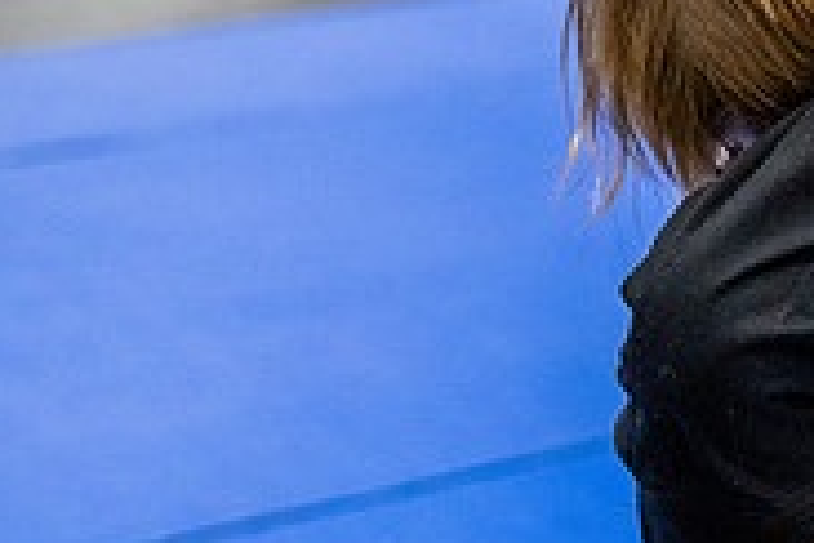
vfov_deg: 6.2
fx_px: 5019
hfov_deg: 9.1
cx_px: 1050
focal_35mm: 222
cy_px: 634
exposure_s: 1/500
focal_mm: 70
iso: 5000
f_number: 2.8
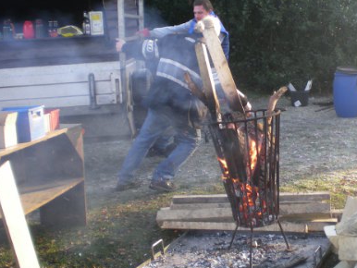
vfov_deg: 23.2
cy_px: 96
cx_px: 247
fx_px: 650
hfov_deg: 30.4
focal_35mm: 63
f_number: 3.1
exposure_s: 1/60.4
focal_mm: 6.3
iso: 64
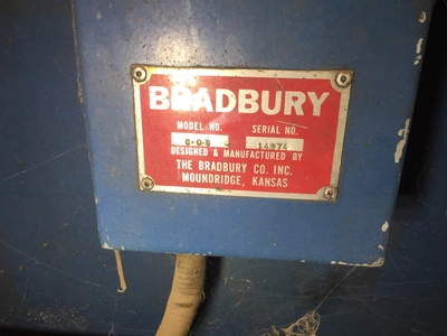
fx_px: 374
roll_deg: -0.8
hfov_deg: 61.7
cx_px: 224
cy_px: 168
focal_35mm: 29
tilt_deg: -22.5
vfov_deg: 48.2
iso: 32
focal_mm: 4.15
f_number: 2.2
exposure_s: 1/120
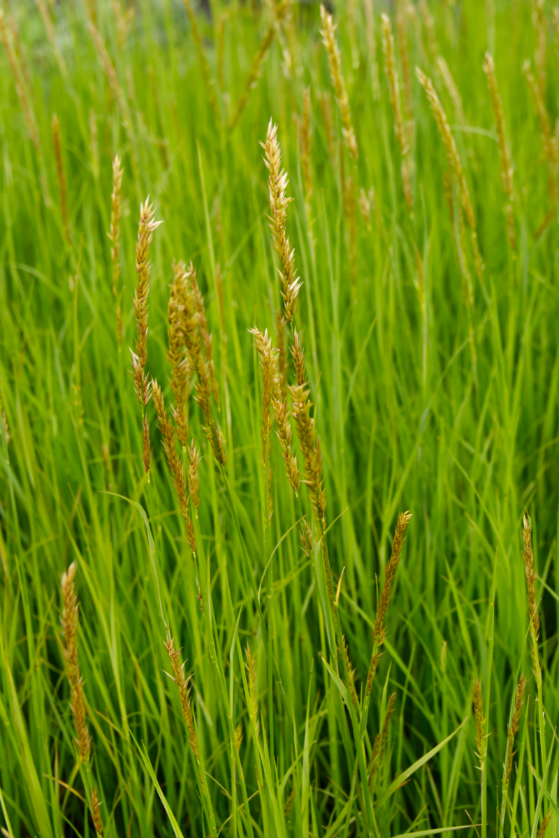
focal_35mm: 82
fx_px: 1921
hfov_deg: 16.6
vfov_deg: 24.6
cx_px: 280
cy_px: 419
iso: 640
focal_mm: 55
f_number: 10
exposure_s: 1/320
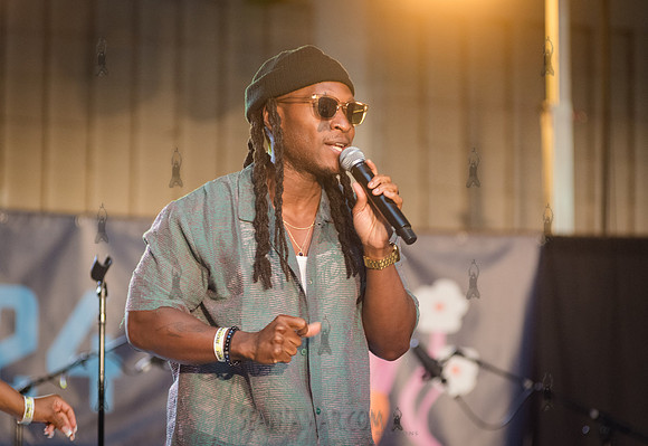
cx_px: 331
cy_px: 236
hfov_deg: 9.7
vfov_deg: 6.6
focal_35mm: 211
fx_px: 3837
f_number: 4
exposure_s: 1/400
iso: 3200
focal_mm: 185
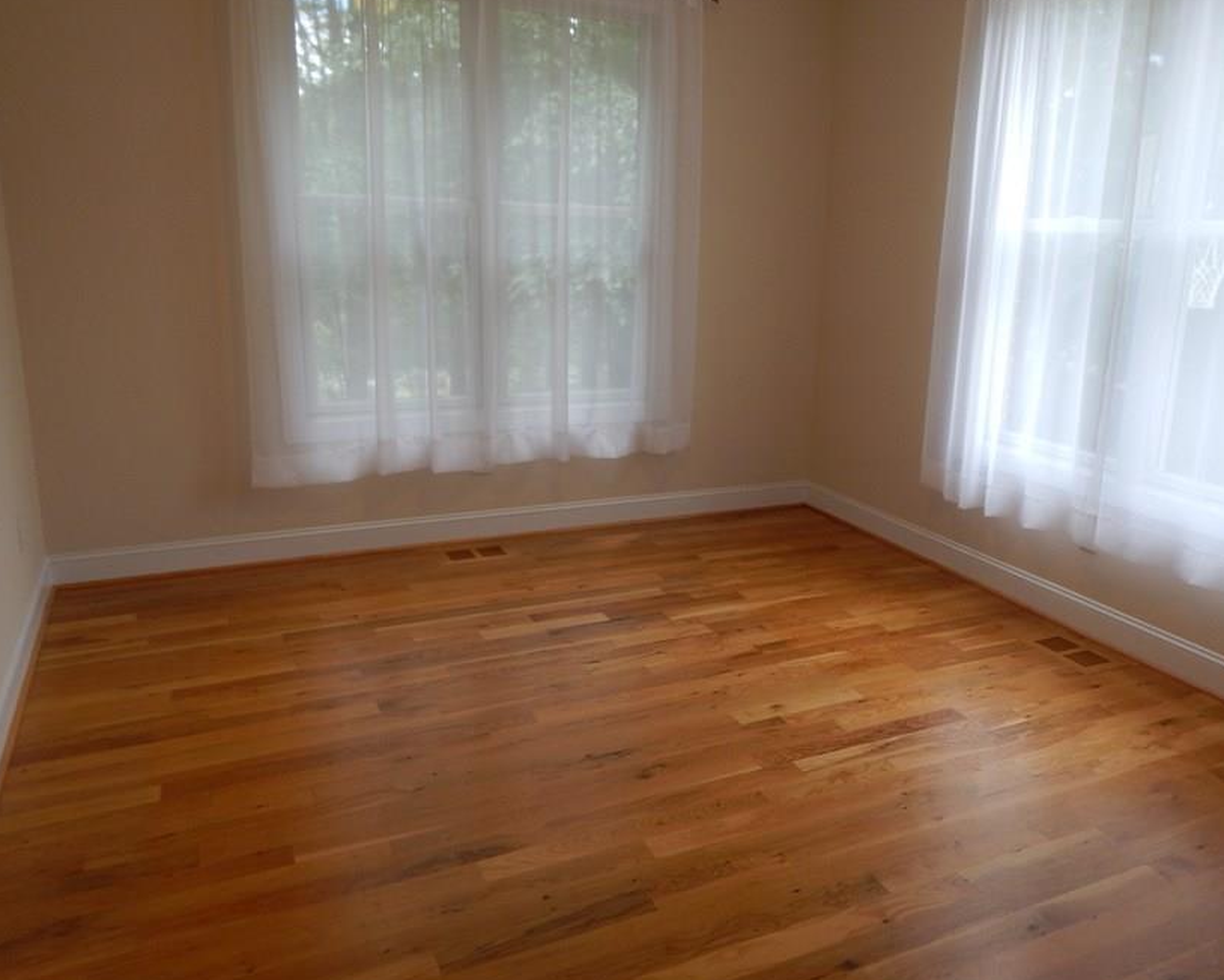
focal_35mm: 27
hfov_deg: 63.6
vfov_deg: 53.2
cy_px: 470
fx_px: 979
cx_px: 714
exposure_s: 1/60
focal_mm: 4
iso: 125
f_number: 3
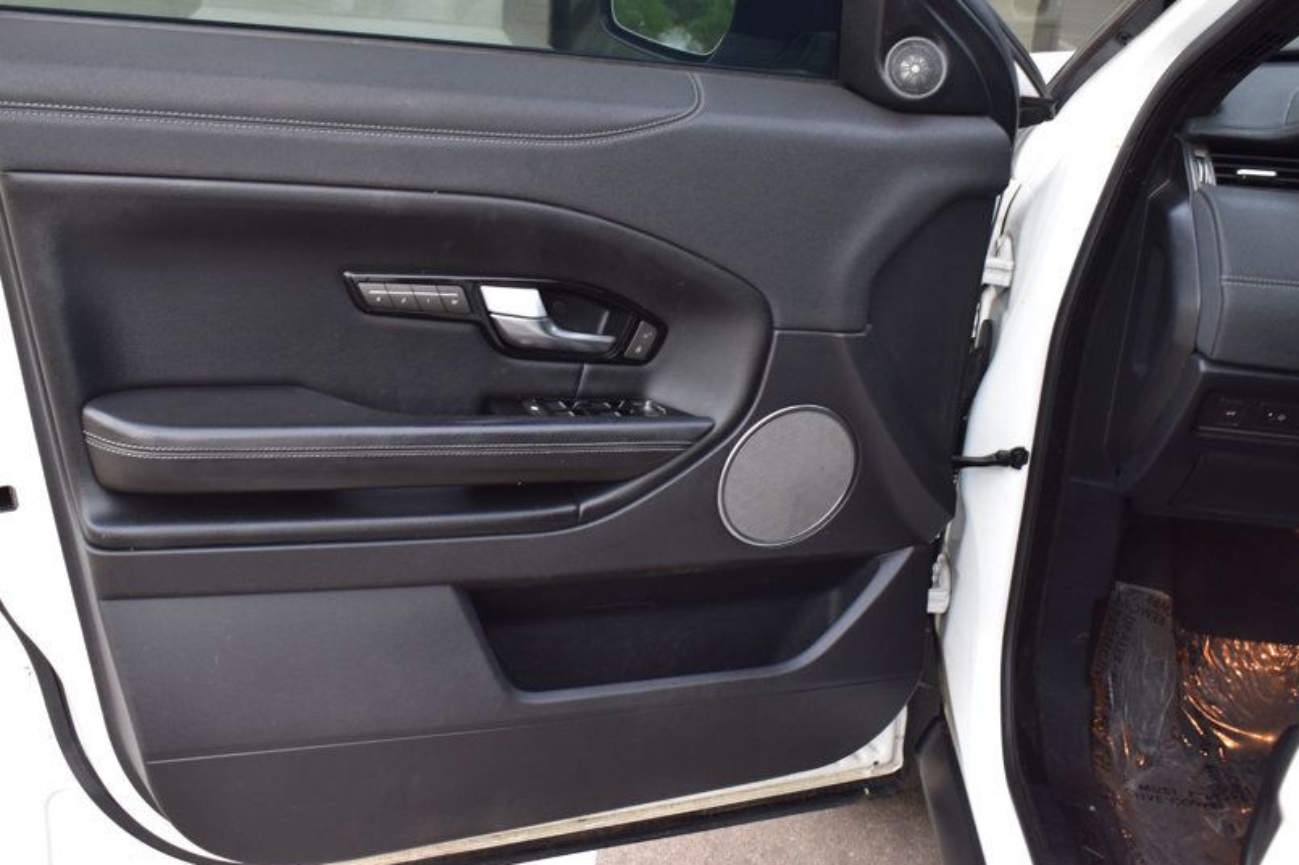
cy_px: 339
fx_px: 1515
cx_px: 671
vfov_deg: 31.8
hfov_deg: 46.4
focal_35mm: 42
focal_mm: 22
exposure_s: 1/15
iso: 450
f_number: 6.3
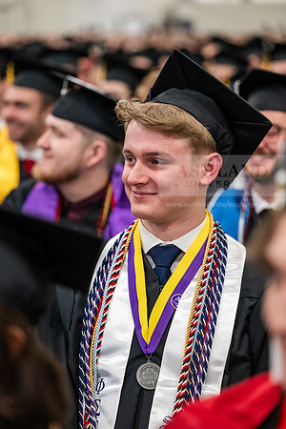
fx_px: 1311
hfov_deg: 12.5
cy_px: 214
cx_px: 143
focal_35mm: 110
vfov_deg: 18.6
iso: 2500
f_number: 3.2
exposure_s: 1/200
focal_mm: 110
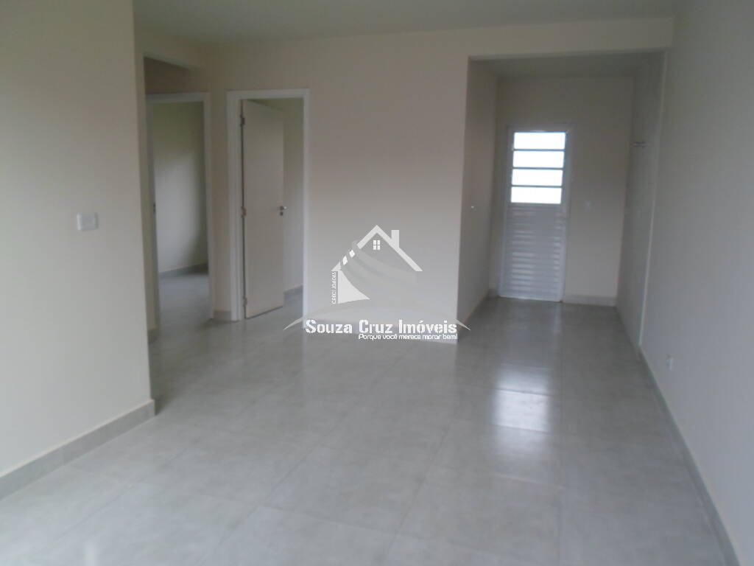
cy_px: 283
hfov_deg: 69.4
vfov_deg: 54.9
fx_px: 545
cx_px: 377
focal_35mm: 25
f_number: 2.5
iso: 80
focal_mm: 4.5
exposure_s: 1/125
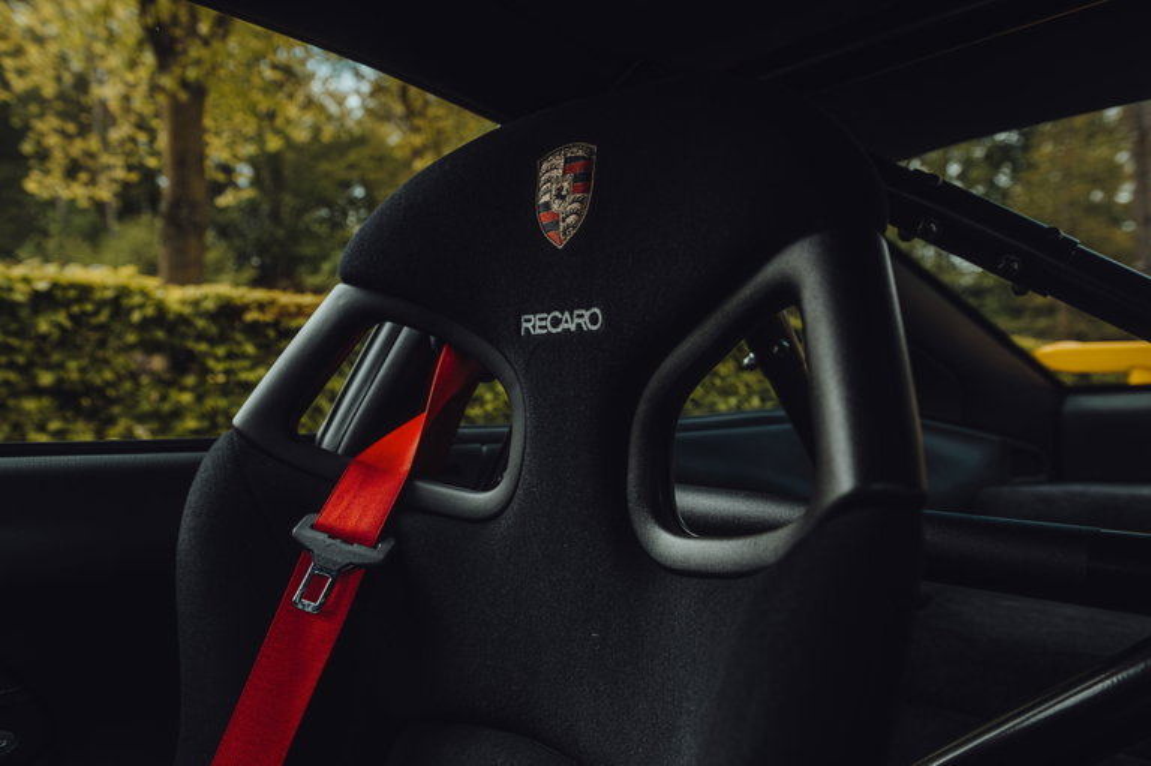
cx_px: 576
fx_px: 1022
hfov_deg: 58.7
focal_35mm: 32
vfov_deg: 41.1
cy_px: 383
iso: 160
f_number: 5.6
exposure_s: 1/100
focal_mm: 32
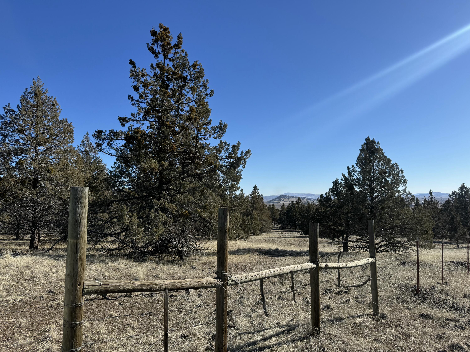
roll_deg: +1.5
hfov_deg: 71.6
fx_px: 326
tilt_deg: +3.2
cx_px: 235
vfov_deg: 56.8
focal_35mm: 24
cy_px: 176
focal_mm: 6.76
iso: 80
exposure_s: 1/4950
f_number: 1.78
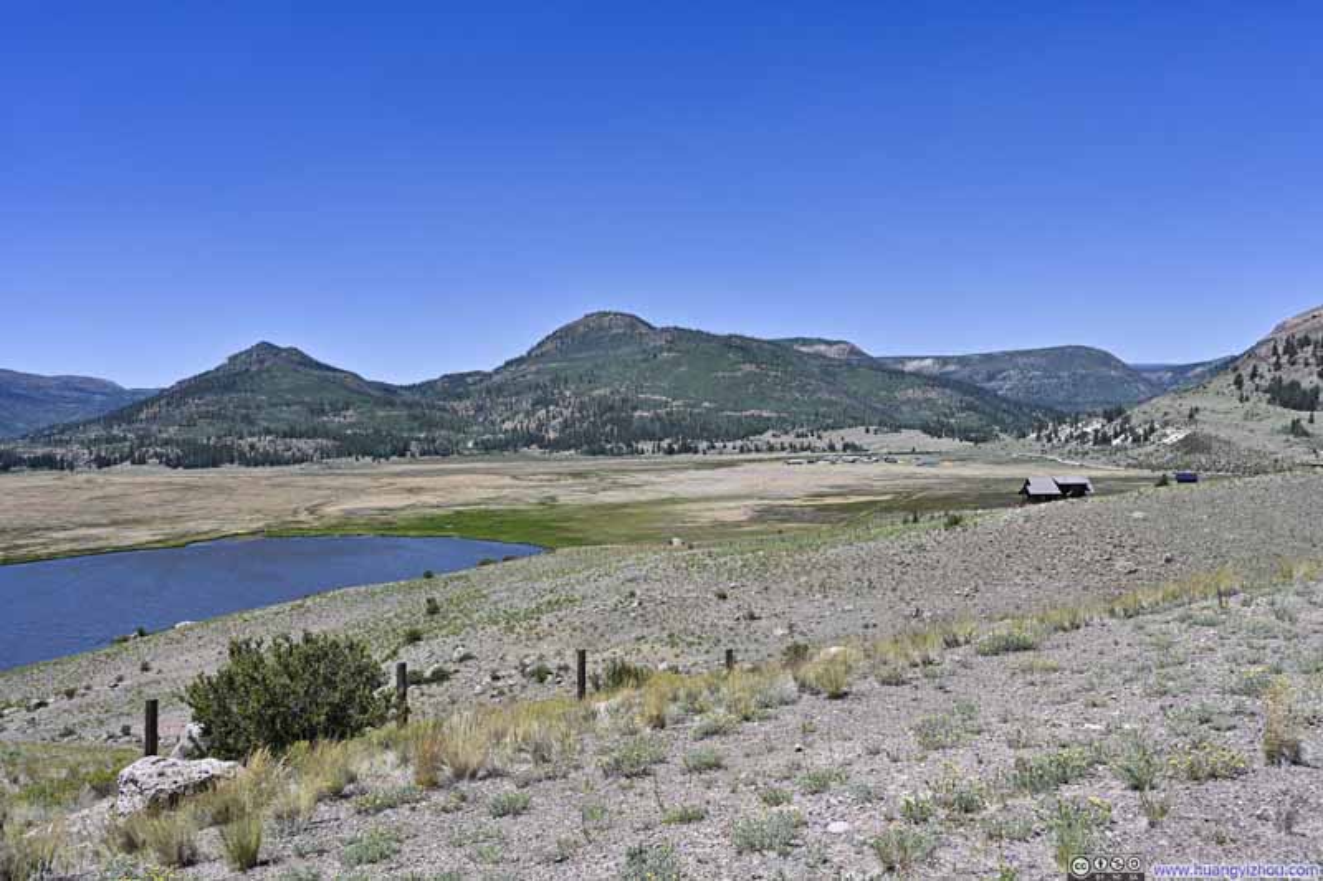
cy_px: 440
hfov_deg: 63.7
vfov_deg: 44.9
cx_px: 662
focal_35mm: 29
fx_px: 1065
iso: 64
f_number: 8
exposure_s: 1/320
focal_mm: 29
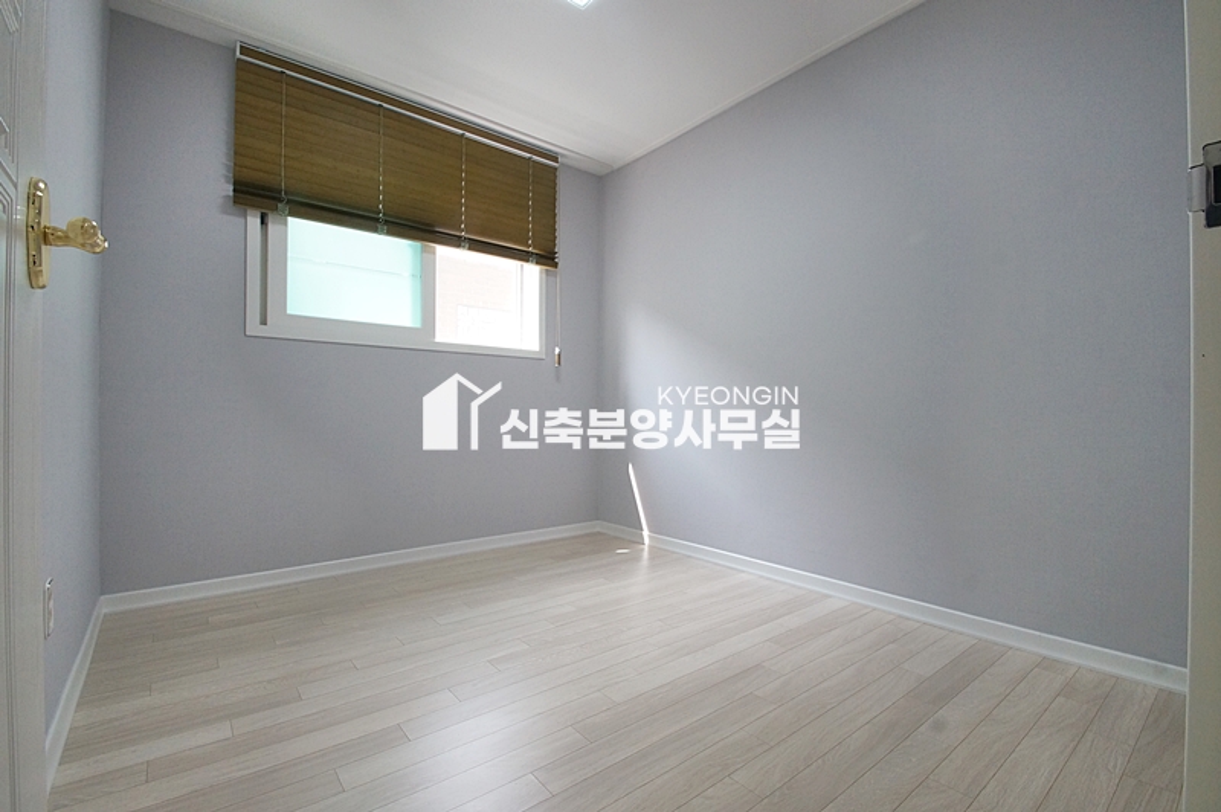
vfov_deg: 77.2
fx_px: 508
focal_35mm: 15
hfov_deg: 100.4
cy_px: 406
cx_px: 610
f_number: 9
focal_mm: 10
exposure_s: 1/40
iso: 800
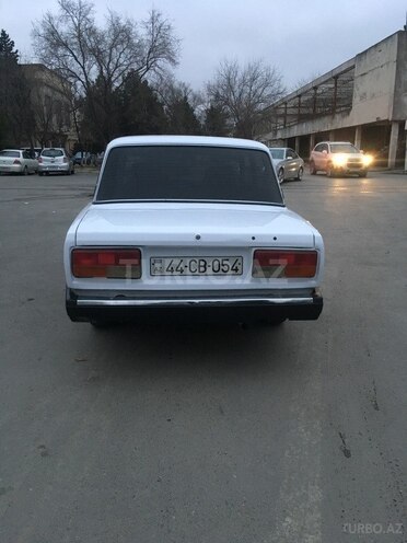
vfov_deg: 61.7
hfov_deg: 48.2
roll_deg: -0.2
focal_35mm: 29
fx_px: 455
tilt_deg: -13.7
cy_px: 272
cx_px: 204
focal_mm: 4.15
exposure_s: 1/20
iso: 200
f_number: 2.2
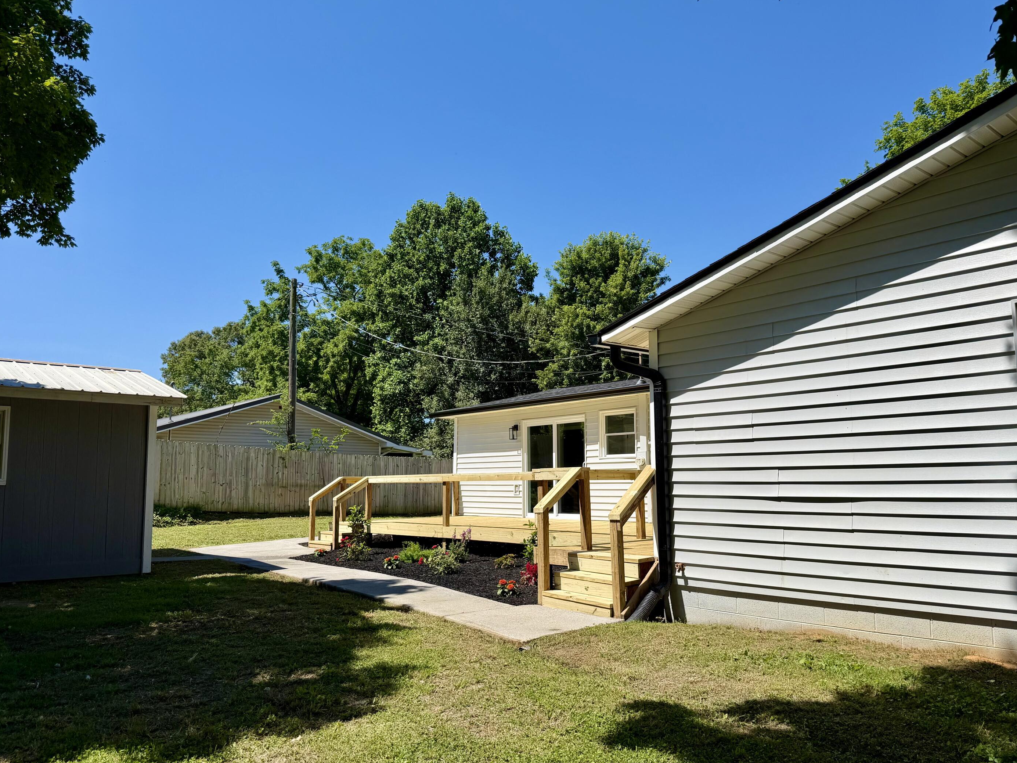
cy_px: 400
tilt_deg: +5.3
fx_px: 764
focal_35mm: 26
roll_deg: +1.2
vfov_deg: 53.0
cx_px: 518
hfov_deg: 67.3
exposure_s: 1/5714
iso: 80
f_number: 1.78
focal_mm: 6.76
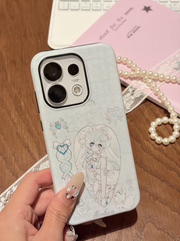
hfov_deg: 28.0
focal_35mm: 52
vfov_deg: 36.8
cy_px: 120
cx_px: 90
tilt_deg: -53.4
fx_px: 361
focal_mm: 5.96
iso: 200
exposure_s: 1/33
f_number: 1.6
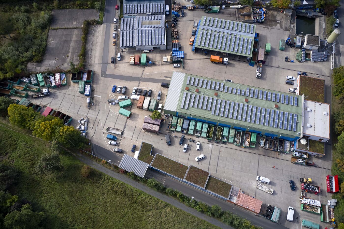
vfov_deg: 46.4
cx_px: 172
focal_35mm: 28
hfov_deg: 65.5
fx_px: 268
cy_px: 114
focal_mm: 10.26
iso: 100
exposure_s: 1/800
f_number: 4
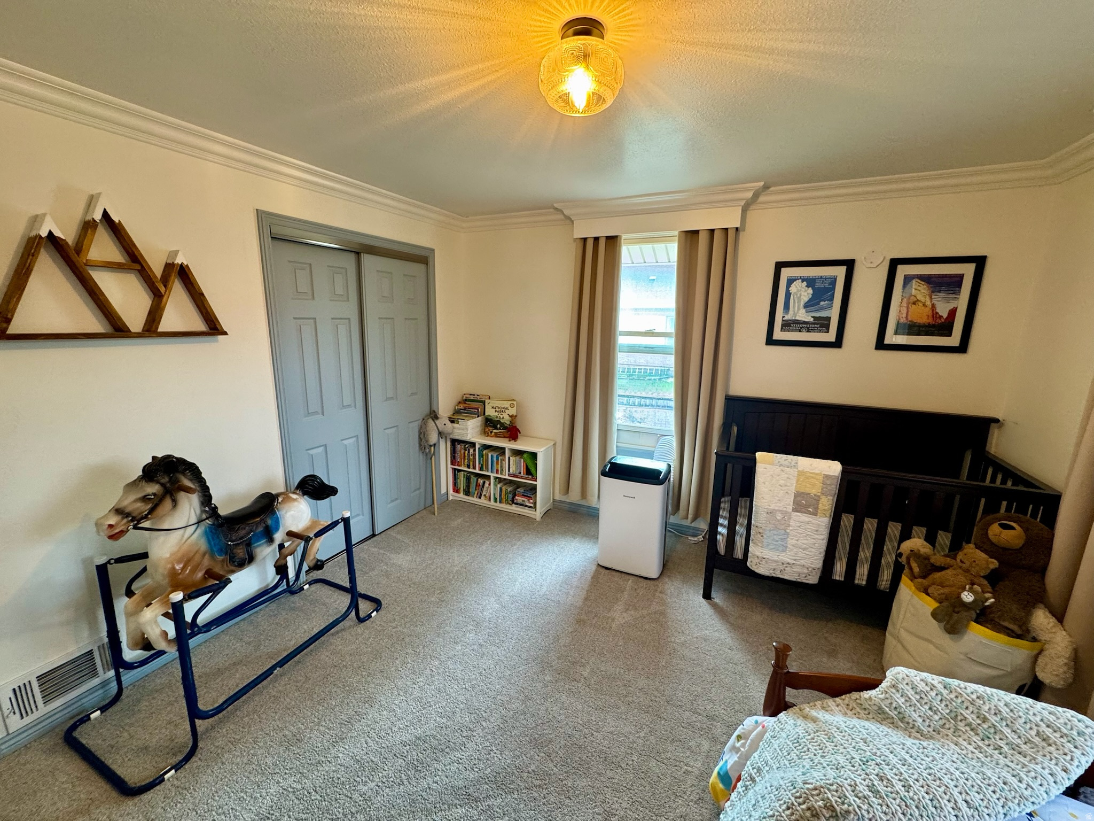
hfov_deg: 102.1
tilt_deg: -12.8
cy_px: 410
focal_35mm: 14
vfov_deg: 85.7
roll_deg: -0.8
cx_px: 547
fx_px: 442
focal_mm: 2.22
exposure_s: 1/60
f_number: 2.2
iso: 200
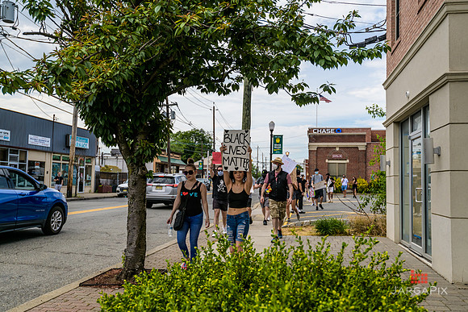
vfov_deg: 37.9
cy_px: 156
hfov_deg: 54.4
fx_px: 455
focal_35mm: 35
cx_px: 234
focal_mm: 35
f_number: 4
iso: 200
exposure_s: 1/2500
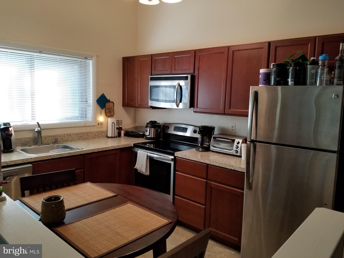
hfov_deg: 67.3
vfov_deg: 53.1
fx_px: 258
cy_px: 129
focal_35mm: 26
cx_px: 172
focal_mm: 4.3
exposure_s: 1/60
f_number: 1.7
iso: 160
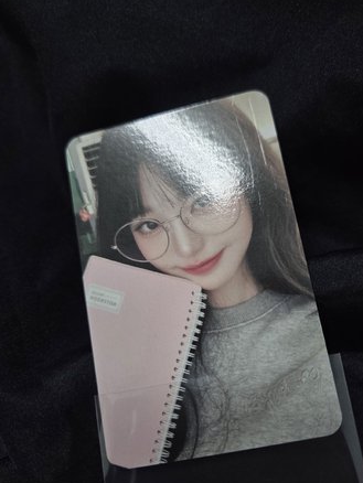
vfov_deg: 63.2
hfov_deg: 49.6
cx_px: 212
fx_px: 391
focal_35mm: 28
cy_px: 272
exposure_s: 1/120
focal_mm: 5.4
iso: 200
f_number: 1.8
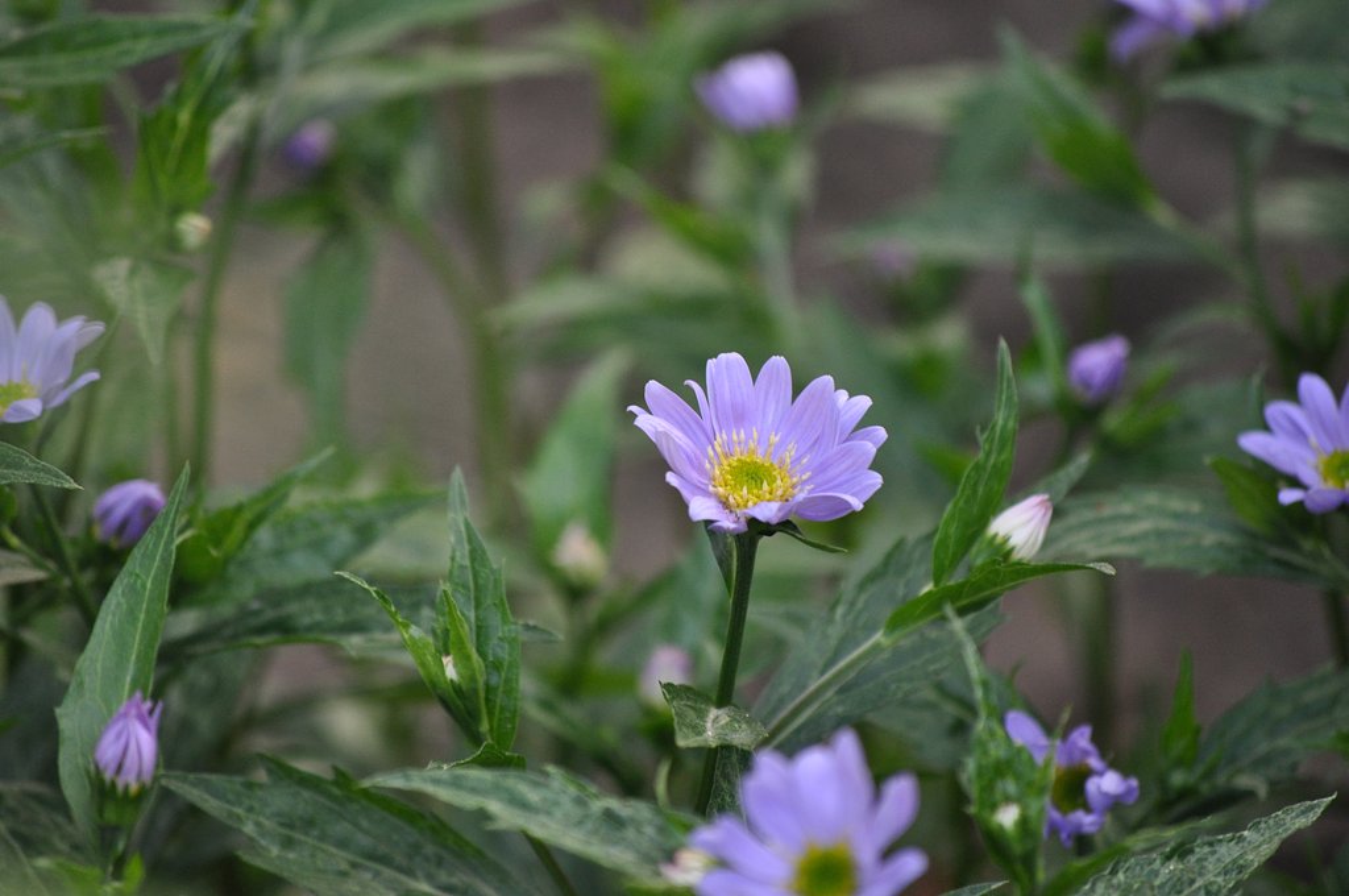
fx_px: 10666
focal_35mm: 285
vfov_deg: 4.8
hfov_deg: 7.2
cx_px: 674
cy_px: 448
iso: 800
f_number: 5.6
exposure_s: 1/125
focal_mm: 190
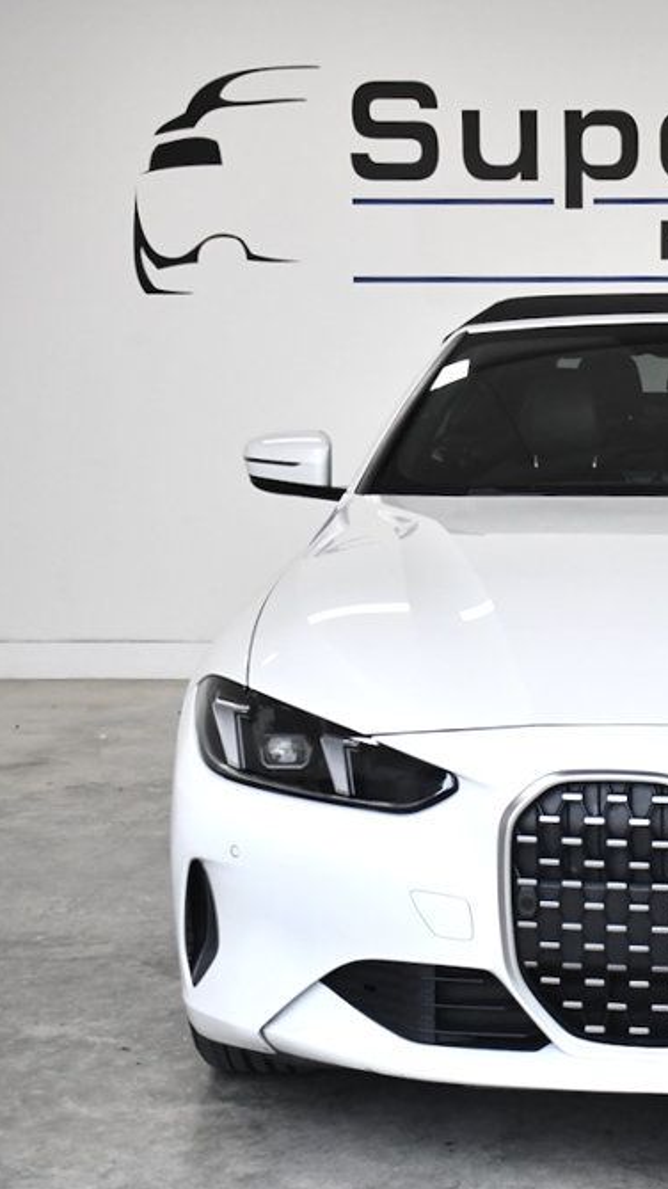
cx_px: 705
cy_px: 593
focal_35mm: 77
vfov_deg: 27.5
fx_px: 2426
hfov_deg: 15.3
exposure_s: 1/2000
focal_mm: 32
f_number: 4.5
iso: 2500
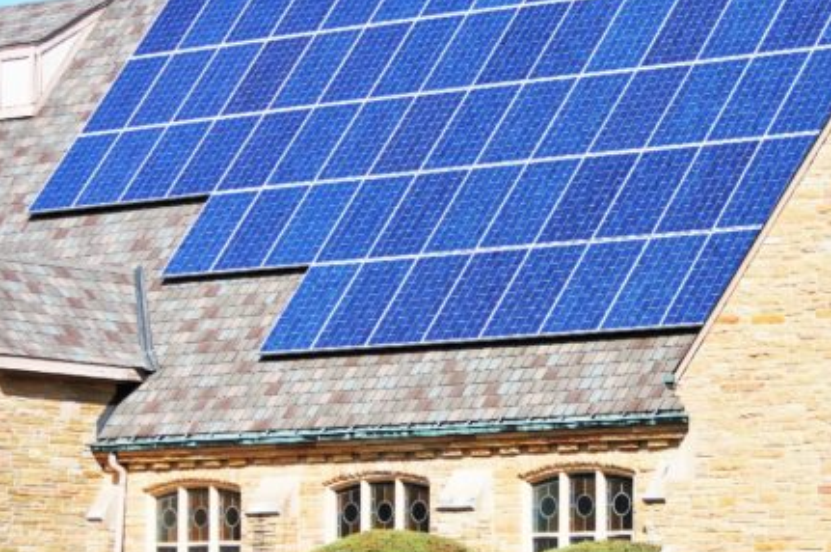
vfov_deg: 7.6
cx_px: 548
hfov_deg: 11.4
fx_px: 4172
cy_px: 250
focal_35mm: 181
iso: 200
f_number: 5
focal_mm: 80
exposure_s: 1/1000
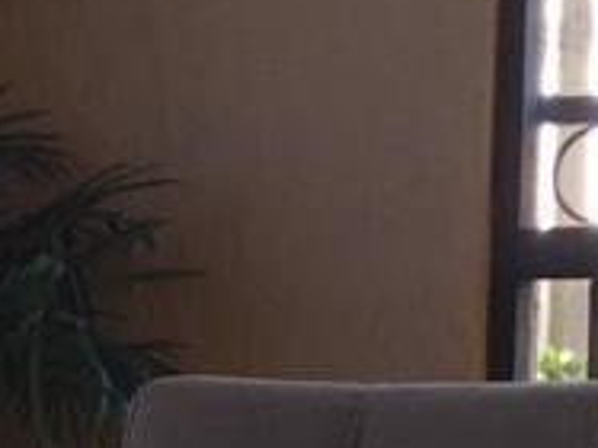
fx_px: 3660
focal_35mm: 212
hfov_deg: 8.6
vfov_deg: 6.8
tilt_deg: -5.8
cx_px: -811
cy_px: 771
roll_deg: +0.1
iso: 40
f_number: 2.2
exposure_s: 1/120
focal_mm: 4.15
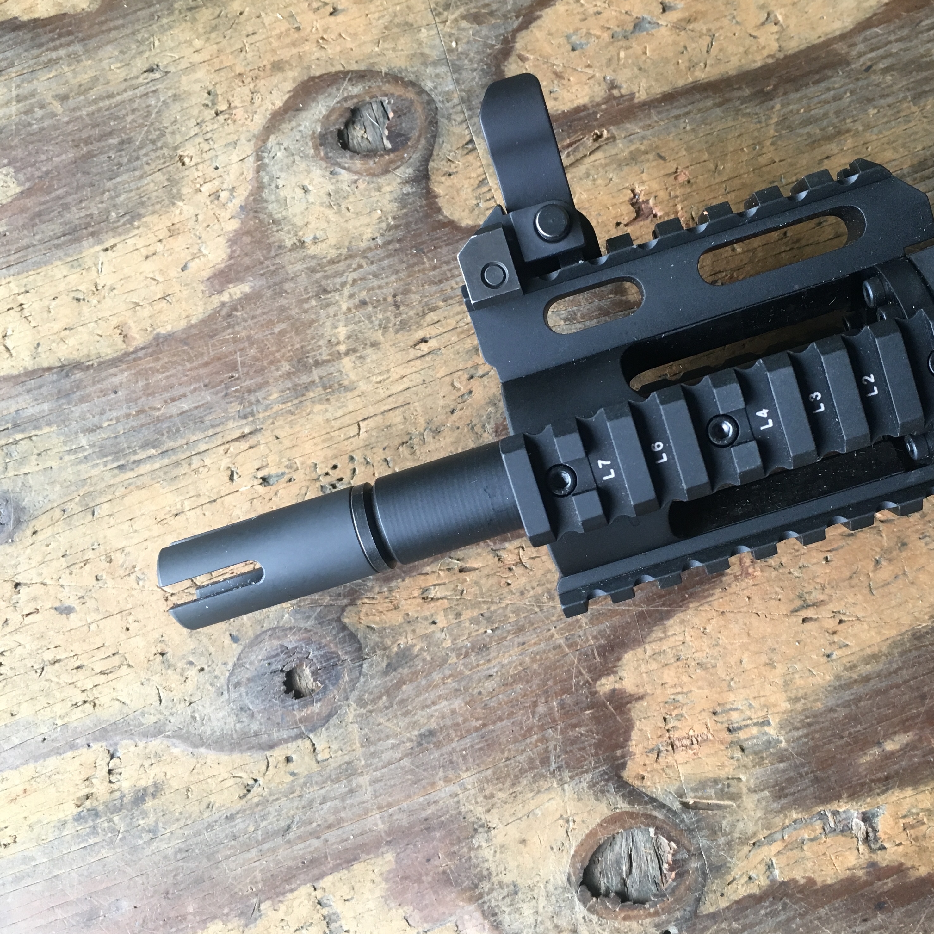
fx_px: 1068
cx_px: 607
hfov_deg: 46.6
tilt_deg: -81.1
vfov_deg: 47.2
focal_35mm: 35
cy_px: 475
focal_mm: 4.15
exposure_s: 1/30
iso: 80
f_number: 2.2
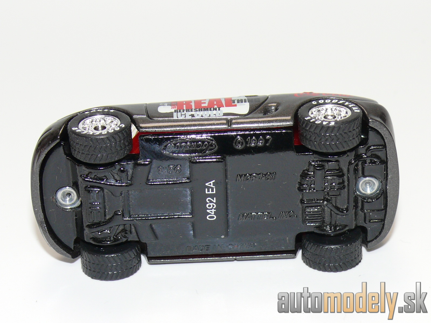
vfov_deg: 13.7
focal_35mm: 108
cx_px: 216
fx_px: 1345
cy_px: 162
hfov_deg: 18.2
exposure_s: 1/30
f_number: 4
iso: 100
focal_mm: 13.8
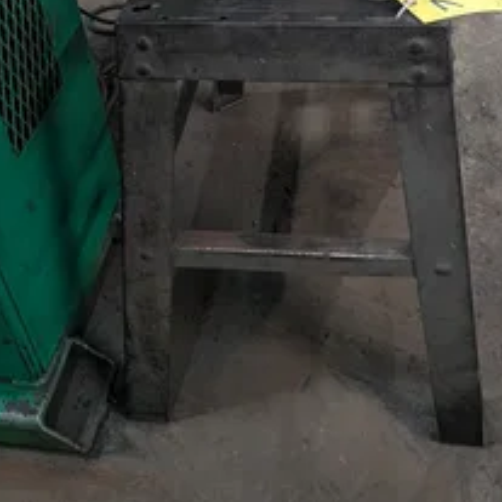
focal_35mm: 41
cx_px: 268
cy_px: 44
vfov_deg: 38.0
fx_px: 673
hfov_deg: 40.9
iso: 2309
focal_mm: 6.9
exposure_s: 1/120
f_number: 1.68
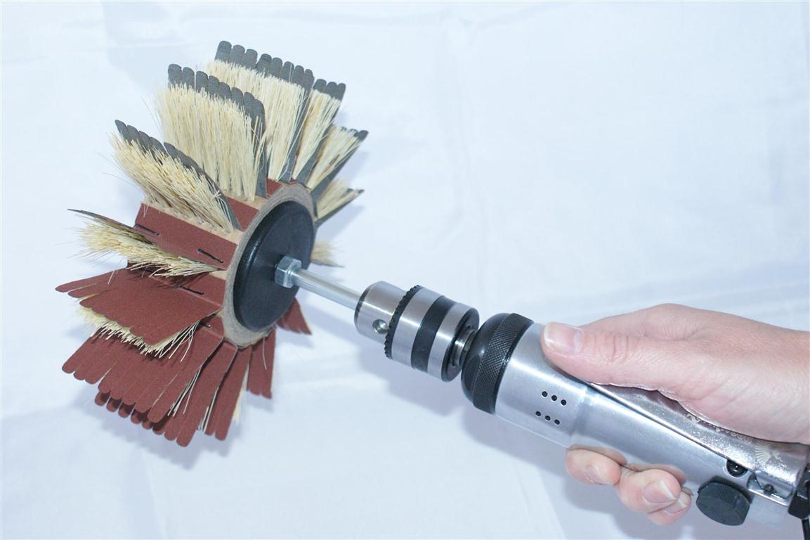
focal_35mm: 52
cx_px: 405
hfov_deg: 37.9
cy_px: 270
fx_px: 1181
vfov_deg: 25.7
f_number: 5.6
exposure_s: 1/160
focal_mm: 35
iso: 800
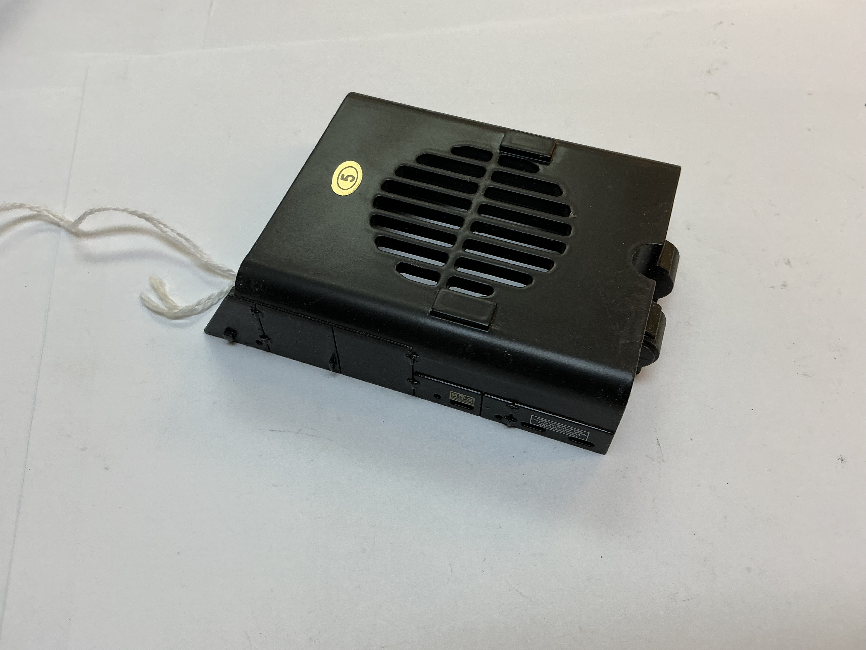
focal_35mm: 29
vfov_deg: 48.2
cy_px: 325
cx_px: 433
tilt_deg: -55.8
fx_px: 726
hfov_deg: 61.7
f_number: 1.8
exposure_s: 1/120
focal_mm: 3
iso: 32
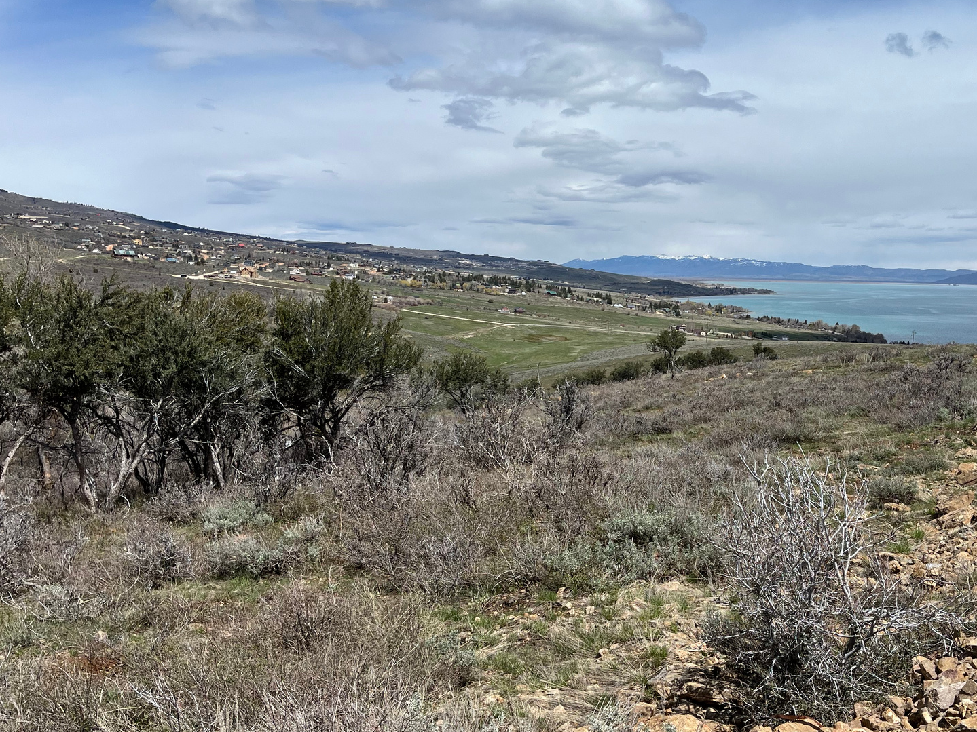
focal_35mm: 37
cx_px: 647
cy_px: 409
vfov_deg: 38.6
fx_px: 1044
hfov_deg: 49.3
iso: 50
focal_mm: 5.1
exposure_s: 1/6173
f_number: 1.6
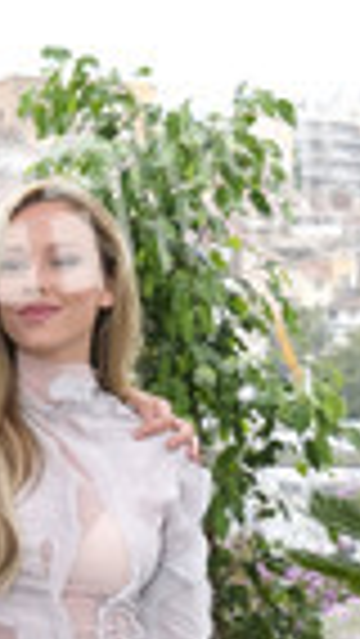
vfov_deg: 9.4
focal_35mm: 224
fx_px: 3797
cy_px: 873
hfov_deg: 5.4
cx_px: -216
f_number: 6.4
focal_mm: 50.5
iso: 400
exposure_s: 1/200
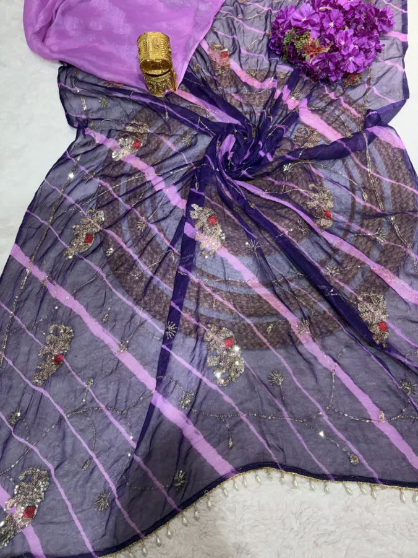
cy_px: 279
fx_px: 419
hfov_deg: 53.1
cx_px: 209
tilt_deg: -66.9
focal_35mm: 26
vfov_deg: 67.3
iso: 50
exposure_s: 1/100
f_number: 1.6
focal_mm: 5.96
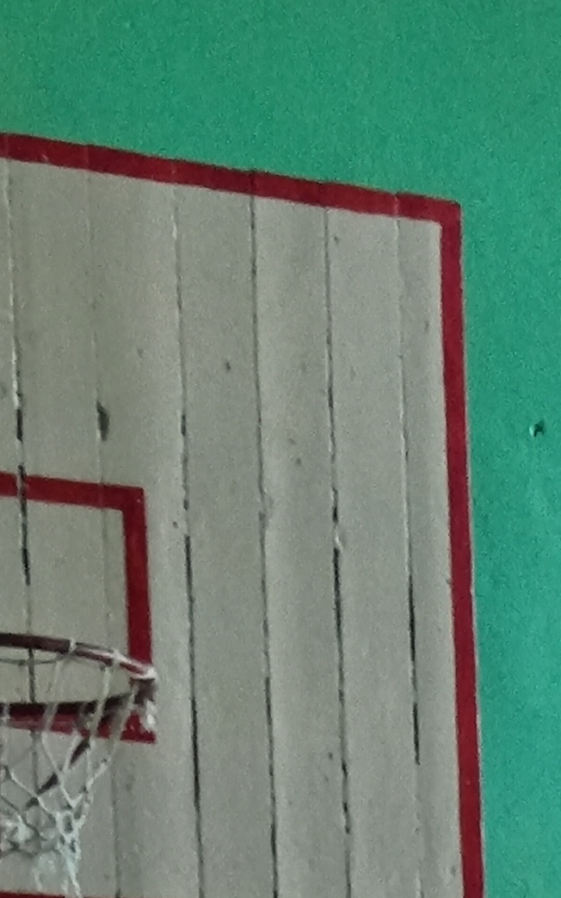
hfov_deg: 7.8
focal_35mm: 159
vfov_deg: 10.6
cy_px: 2358
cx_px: 1168
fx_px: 3889
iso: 441
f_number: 1.9
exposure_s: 1/50
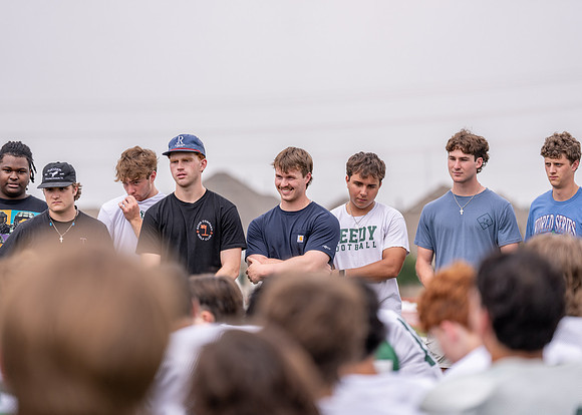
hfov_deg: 12.4
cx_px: 291
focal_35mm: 163
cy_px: 208
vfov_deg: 8.8
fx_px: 2687
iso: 100
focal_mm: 155
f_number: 2.8
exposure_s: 1/1000
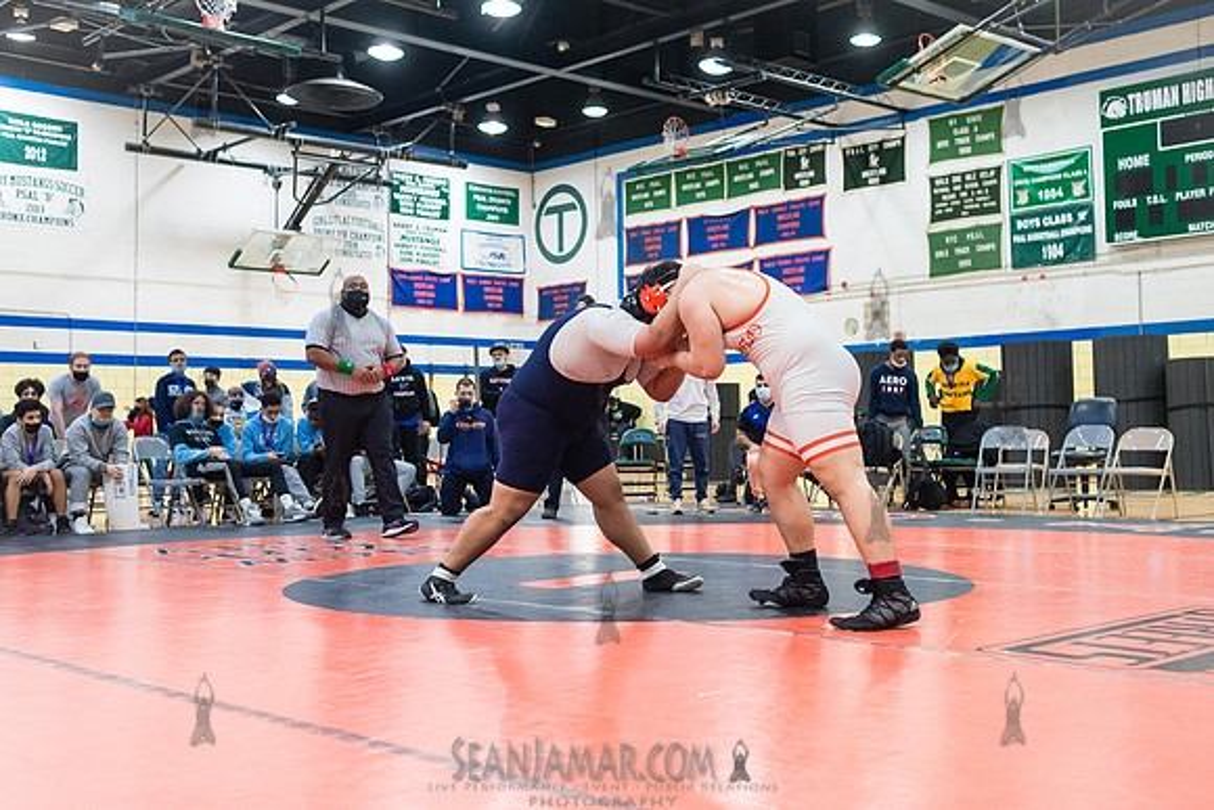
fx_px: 1360
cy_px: 369
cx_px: 628
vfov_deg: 33.1
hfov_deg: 48.1
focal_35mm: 40
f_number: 3.5
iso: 4000
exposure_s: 1/320
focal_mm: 35
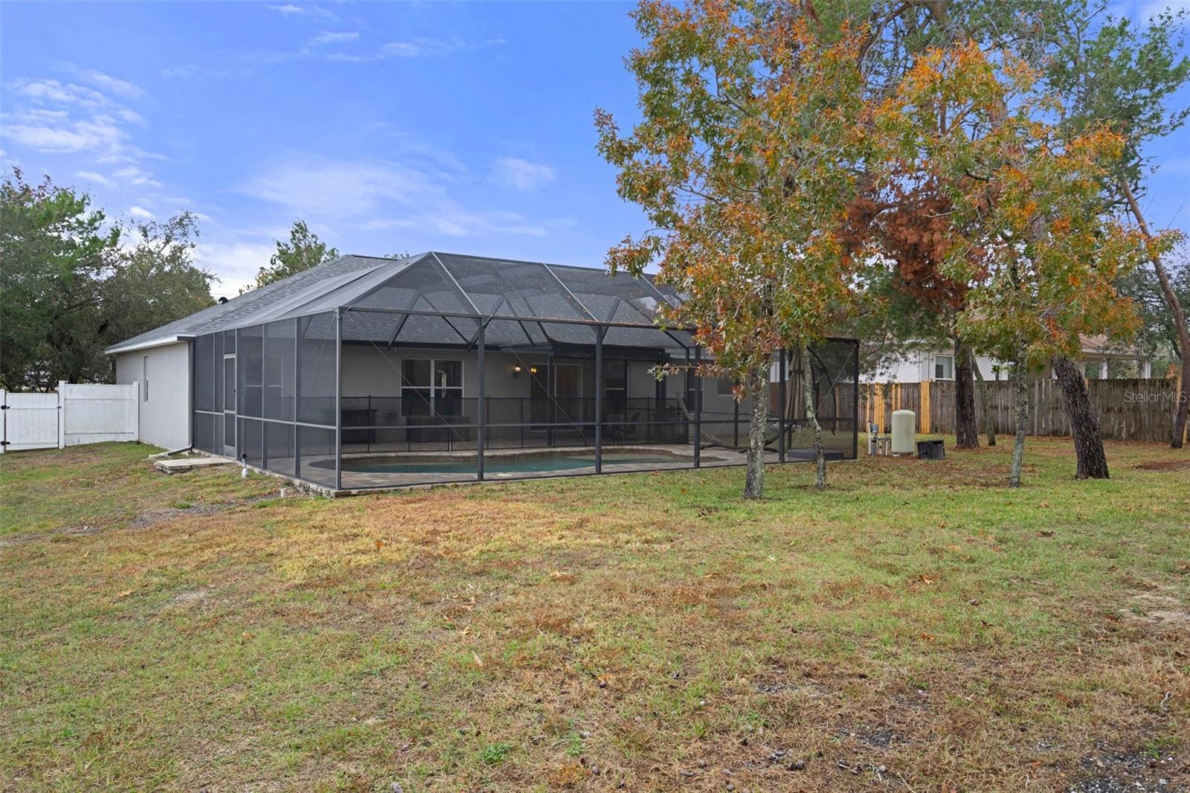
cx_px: 595
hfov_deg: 69.4
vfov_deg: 49.5
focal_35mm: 26
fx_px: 859
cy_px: 396
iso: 320
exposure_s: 1/40
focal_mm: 26
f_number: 8
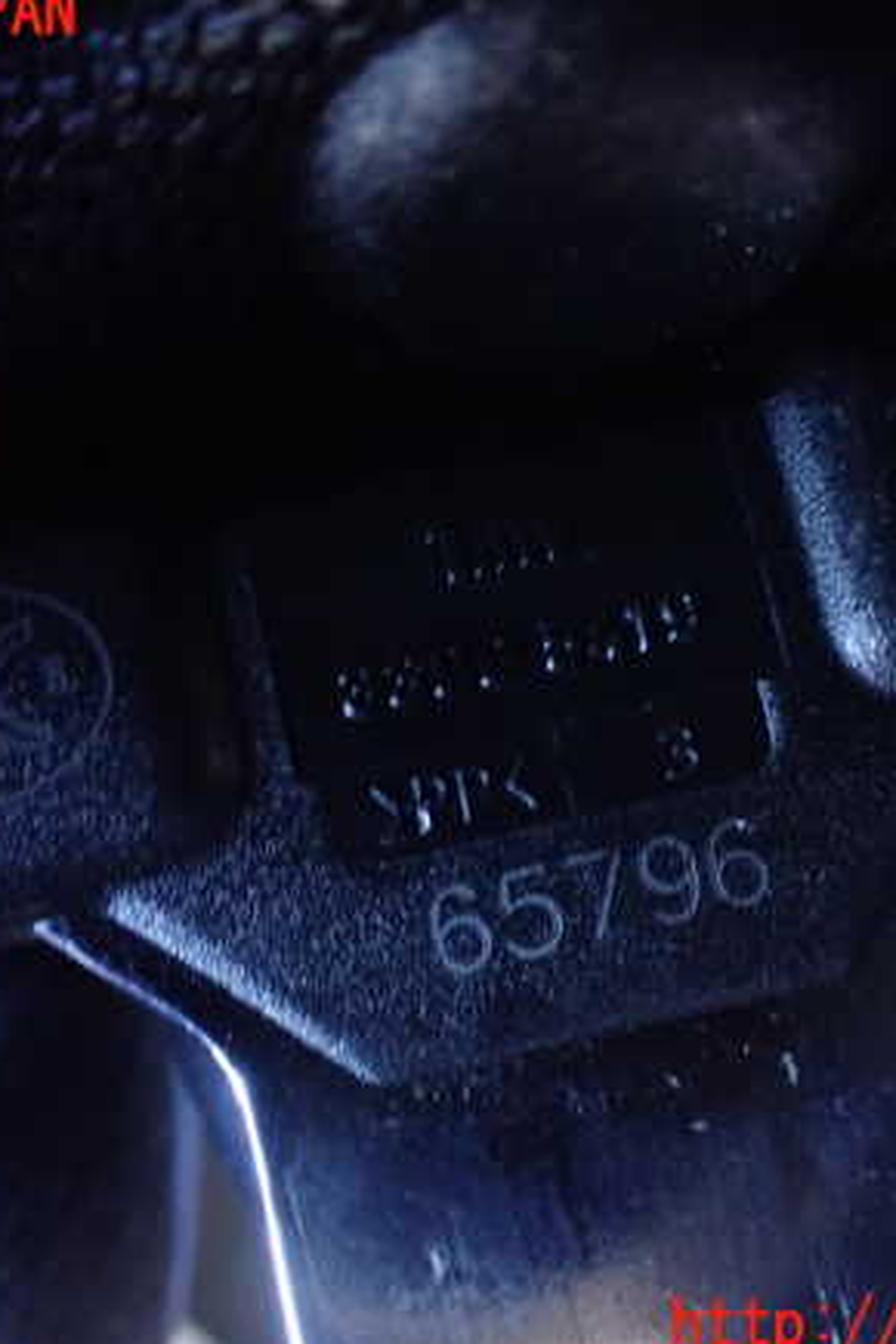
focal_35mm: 43
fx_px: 1605
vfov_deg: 45.4
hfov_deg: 31.2
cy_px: 670
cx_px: 442
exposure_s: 1/30
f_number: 2.3
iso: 1250
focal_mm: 5.4
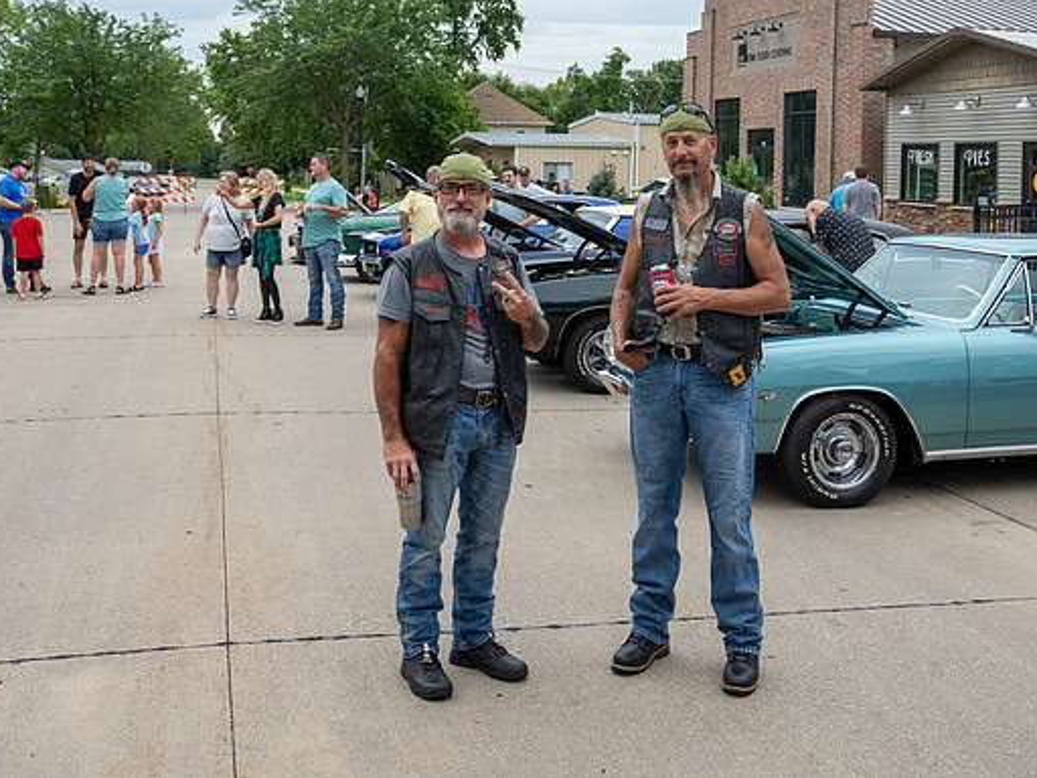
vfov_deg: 32.9
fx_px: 1288
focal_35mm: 43
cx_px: 570
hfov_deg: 43.8
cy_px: 185
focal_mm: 24
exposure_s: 1/200
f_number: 4.5
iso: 320
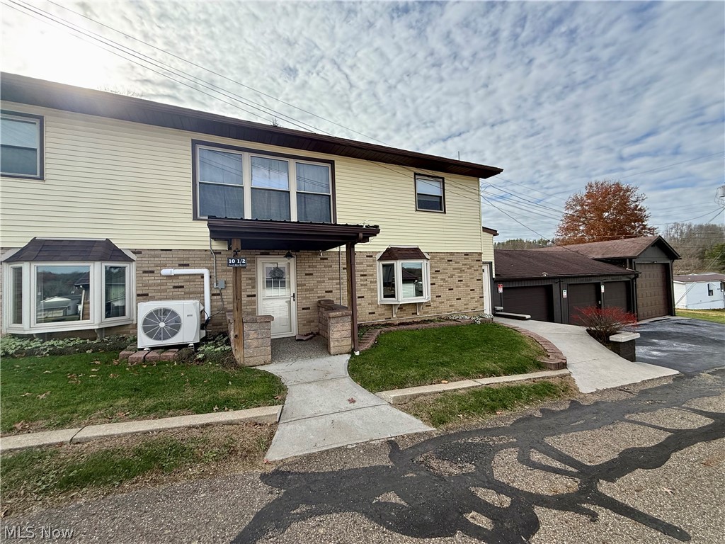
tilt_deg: +3.7
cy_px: 272
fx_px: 293
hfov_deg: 102.1
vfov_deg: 85.7
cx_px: 362
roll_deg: +1.7
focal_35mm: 14
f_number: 2.2
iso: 64
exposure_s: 1/955
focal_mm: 2.22
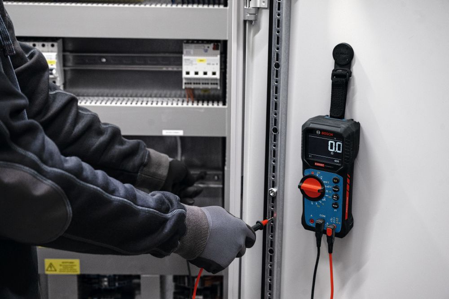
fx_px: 723
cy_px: 150
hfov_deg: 34.5
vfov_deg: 23.4
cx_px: 224
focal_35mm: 58
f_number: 5
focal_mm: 58
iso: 1600
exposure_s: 1/125
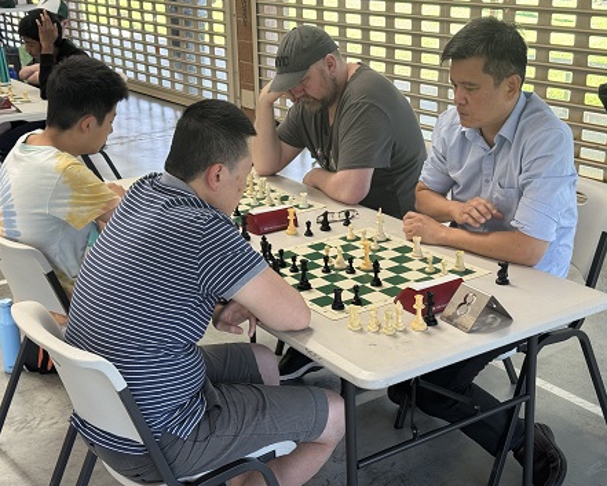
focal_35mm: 51
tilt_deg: -19.4
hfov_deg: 36.6
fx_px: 916
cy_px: 245
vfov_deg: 29.7
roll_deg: +0.8
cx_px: 300
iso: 100
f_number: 1.78
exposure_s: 1/100
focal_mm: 6.76
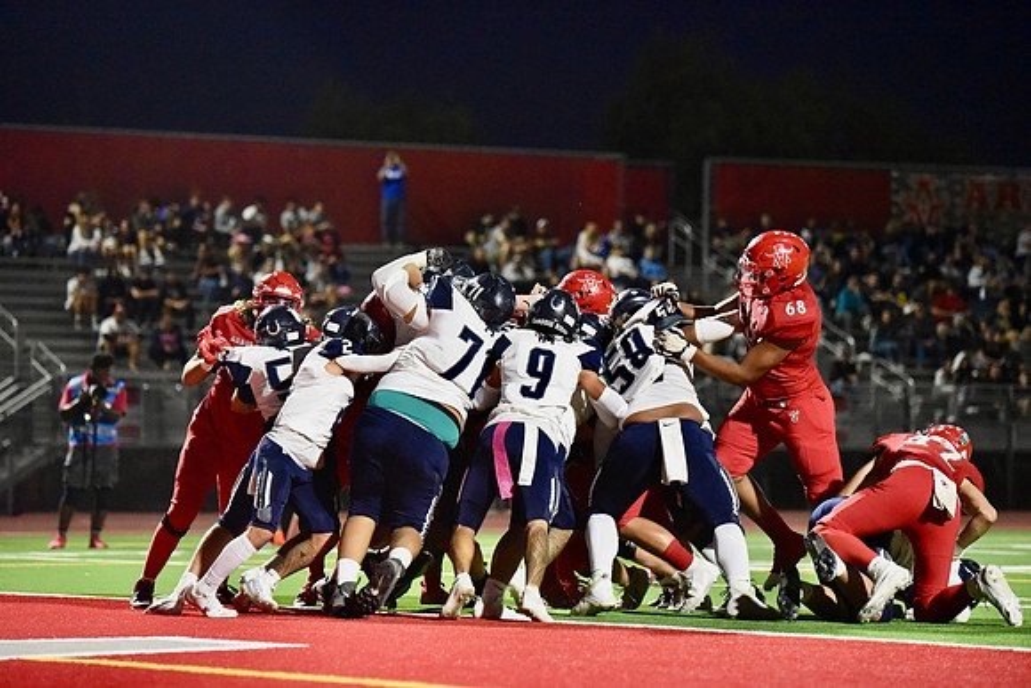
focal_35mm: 165
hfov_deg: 12.4
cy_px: 344
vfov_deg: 8.3
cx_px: 516
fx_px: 4726
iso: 12800
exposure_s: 1/1000
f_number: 2.8
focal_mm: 165
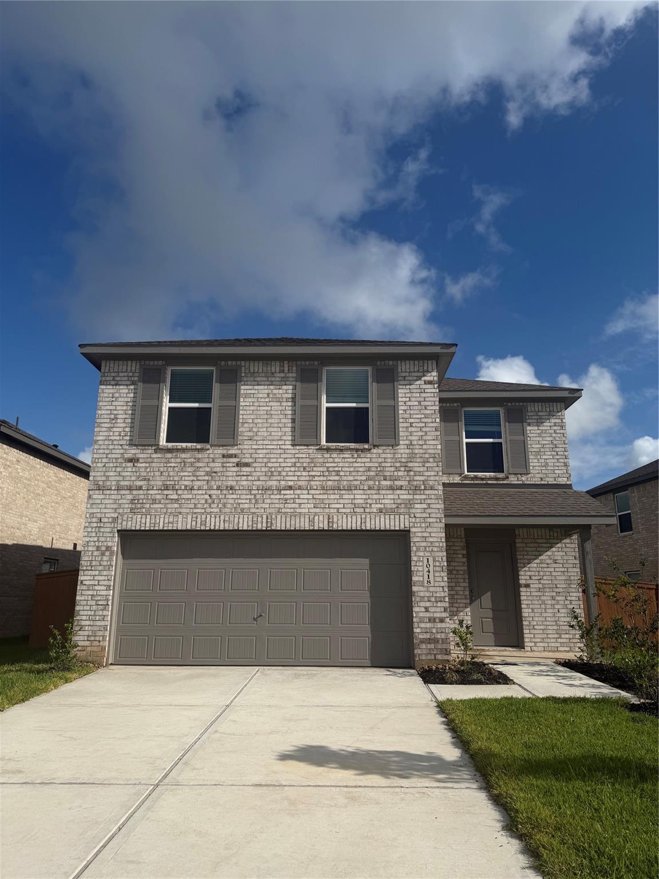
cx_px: 330
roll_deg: -0.2
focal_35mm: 24
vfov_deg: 71.6
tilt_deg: +14.9
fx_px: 609
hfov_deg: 56.8
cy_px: 440
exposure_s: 1/9091
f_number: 1.78
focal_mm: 6.76
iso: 80
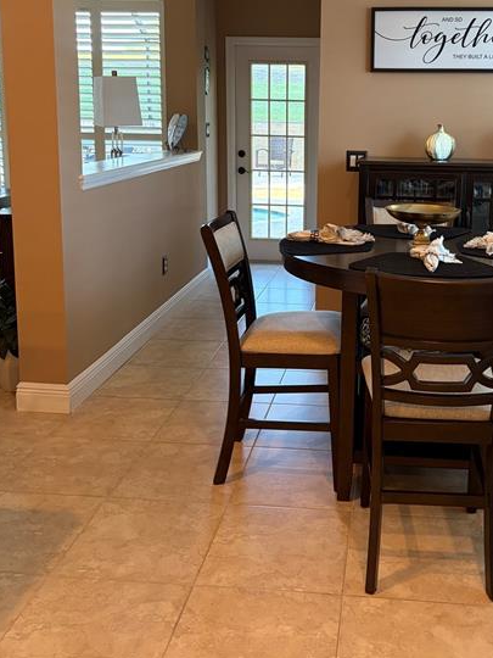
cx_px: 346
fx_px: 703
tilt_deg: -7.6
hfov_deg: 38.0
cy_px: 233
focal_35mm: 37
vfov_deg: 49.5
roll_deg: -0.1
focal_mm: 5.96
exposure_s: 1/60
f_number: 1.6
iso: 200
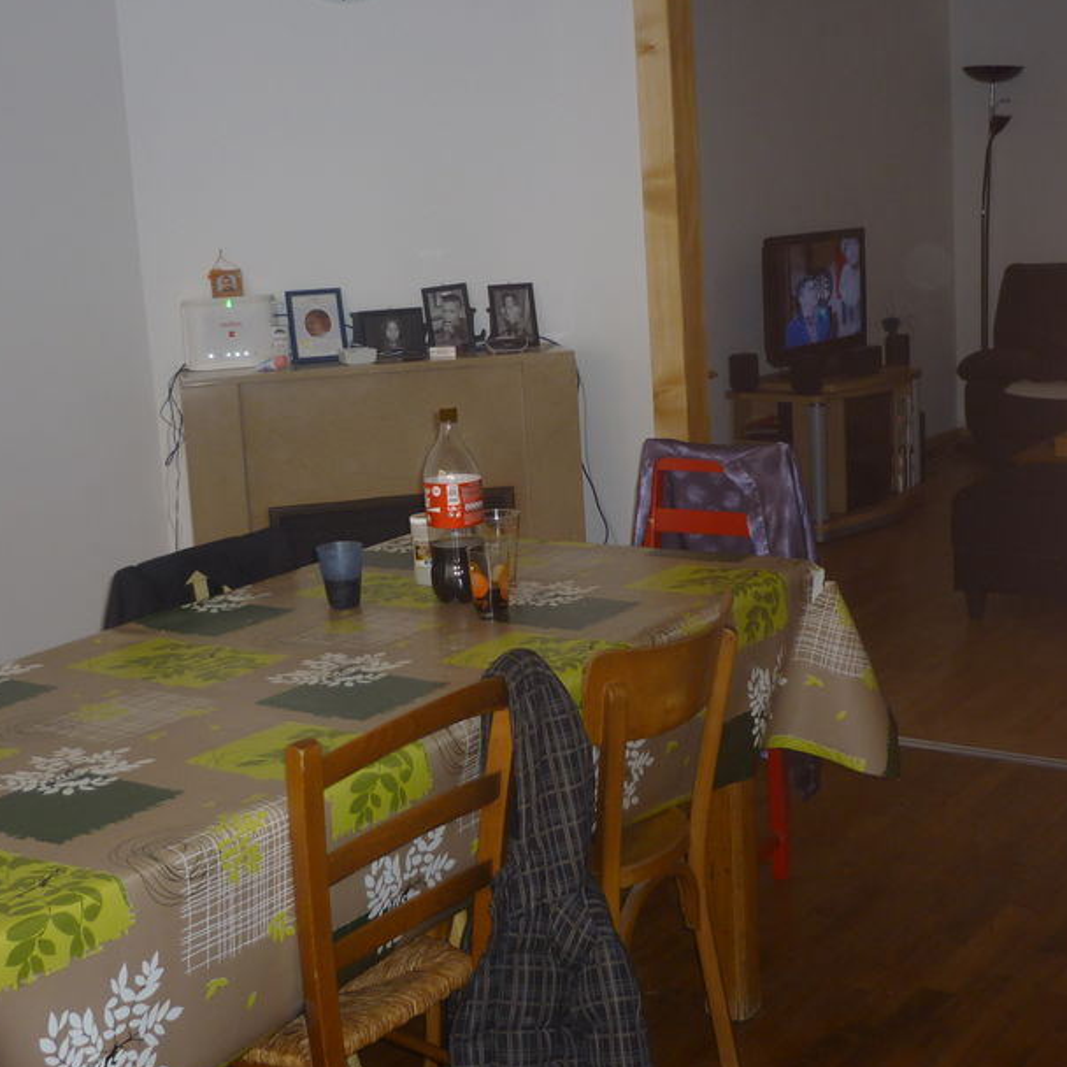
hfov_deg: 35.4
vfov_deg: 35.4
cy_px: 526
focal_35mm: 48
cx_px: 528
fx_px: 1674
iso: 80
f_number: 2.8
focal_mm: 5.5
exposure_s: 1/30
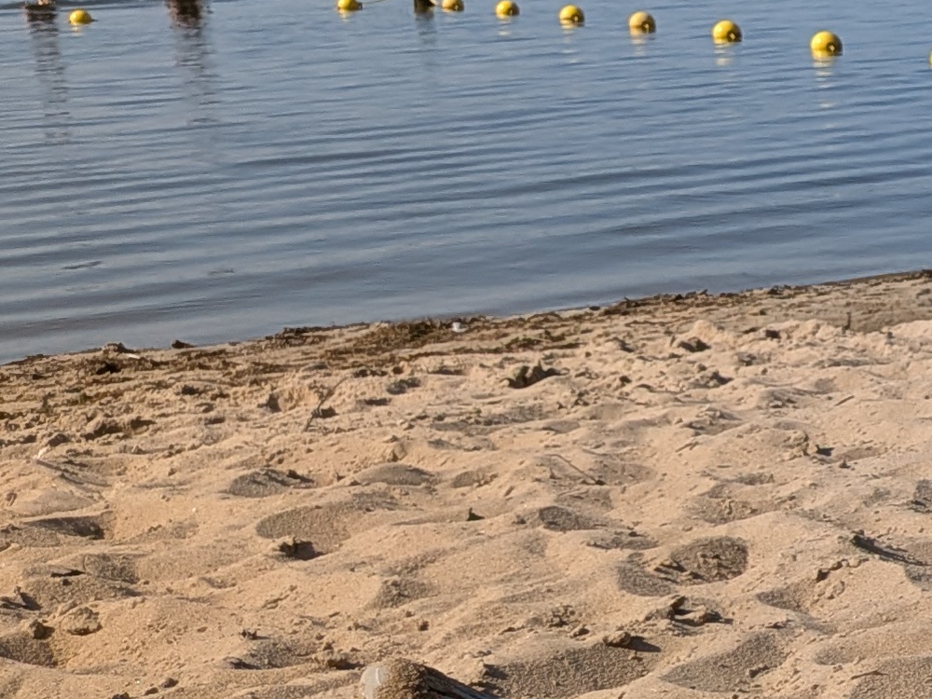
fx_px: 2585
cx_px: 1822
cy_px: 283
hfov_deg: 16.2
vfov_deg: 15.4
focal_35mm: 96
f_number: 1.7
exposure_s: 1/2066
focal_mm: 4.53
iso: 28
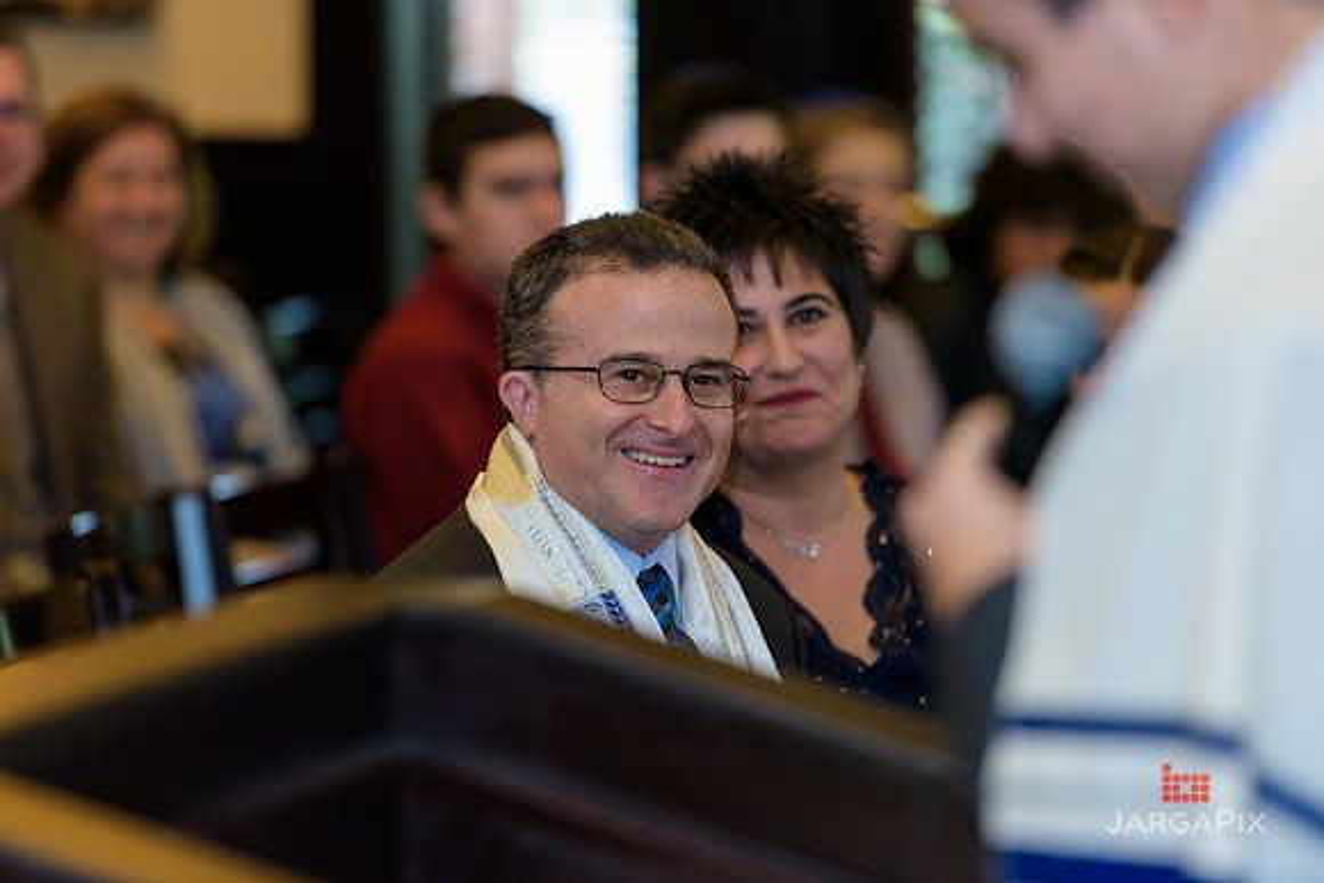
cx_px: 662
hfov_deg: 10.3
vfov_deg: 6.9
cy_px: 442
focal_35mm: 200
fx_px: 7357
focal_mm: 200
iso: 1600
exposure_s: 1/125
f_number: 3.2
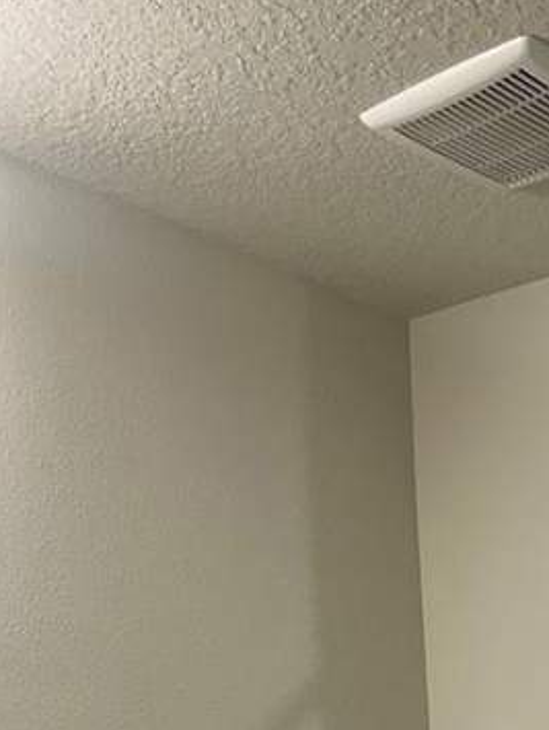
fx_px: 1520
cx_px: 617
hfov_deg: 19.5
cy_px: 1088
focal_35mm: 72
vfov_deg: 22.3
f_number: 1.78
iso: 80
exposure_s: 1/120
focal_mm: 6.86
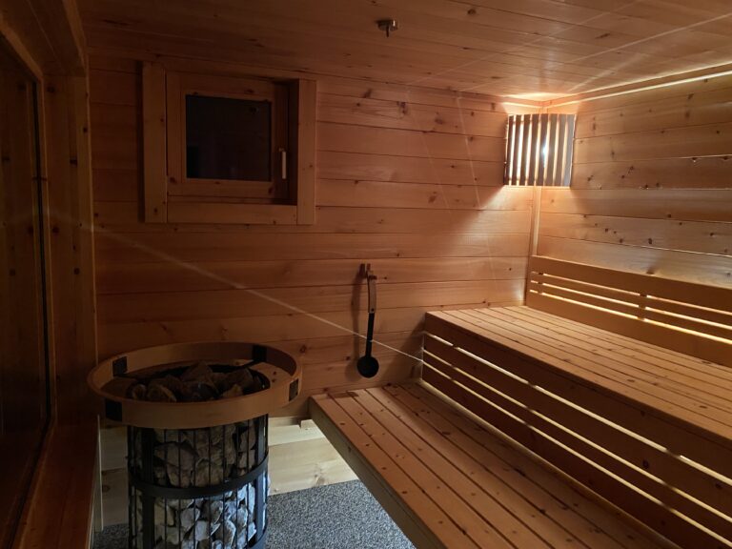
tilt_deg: -8.5
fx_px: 550
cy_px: 274
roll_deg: -2.1
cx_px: 366
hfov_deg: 67.3
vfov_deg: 53.1
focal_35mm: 26
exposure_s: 1/25
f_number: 1.8
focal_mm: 4.25
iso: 640
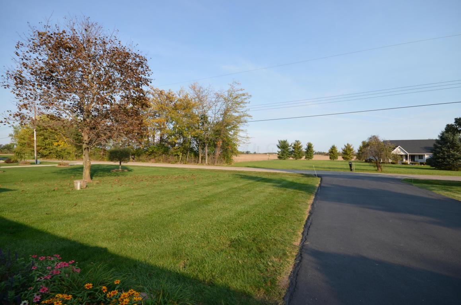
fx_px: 192
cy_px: 152
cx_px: 230
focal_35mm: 15
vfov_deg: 77.1
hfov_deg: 100.5
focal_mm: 10
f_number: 8
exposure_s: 1/250
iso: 200
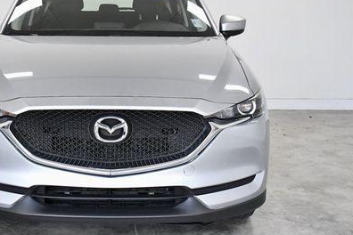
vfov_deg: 21.5
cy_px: 81
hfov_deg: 31.6
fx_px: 618
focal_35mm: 63
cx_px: 117
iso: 2500
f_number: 4.5
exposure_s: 1/1250
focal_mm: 26
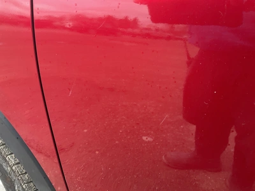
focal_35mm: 29
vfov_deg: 48.2
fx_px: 214
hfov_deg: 61.7
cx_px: 128
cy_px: 96
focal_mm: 3
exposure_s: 1/122
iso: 16
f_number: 1.8
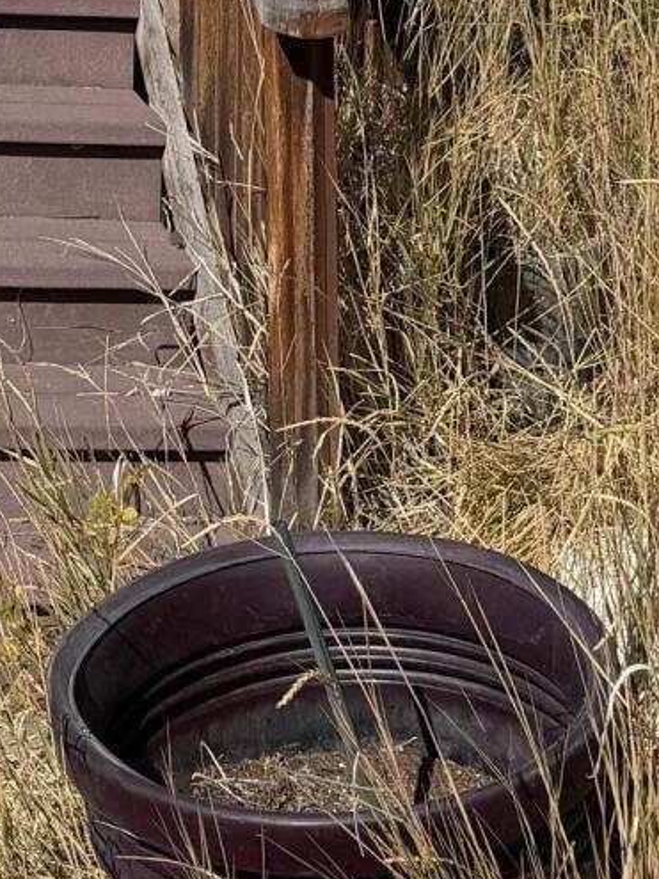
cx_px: -226
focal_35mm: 97
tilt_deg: +6.2
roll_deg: -3.3
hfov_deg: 14.5
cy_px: -705
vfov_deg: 16.8
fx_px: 2463
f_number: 1.78
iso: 80
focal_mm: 6.76
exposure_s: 1/10309
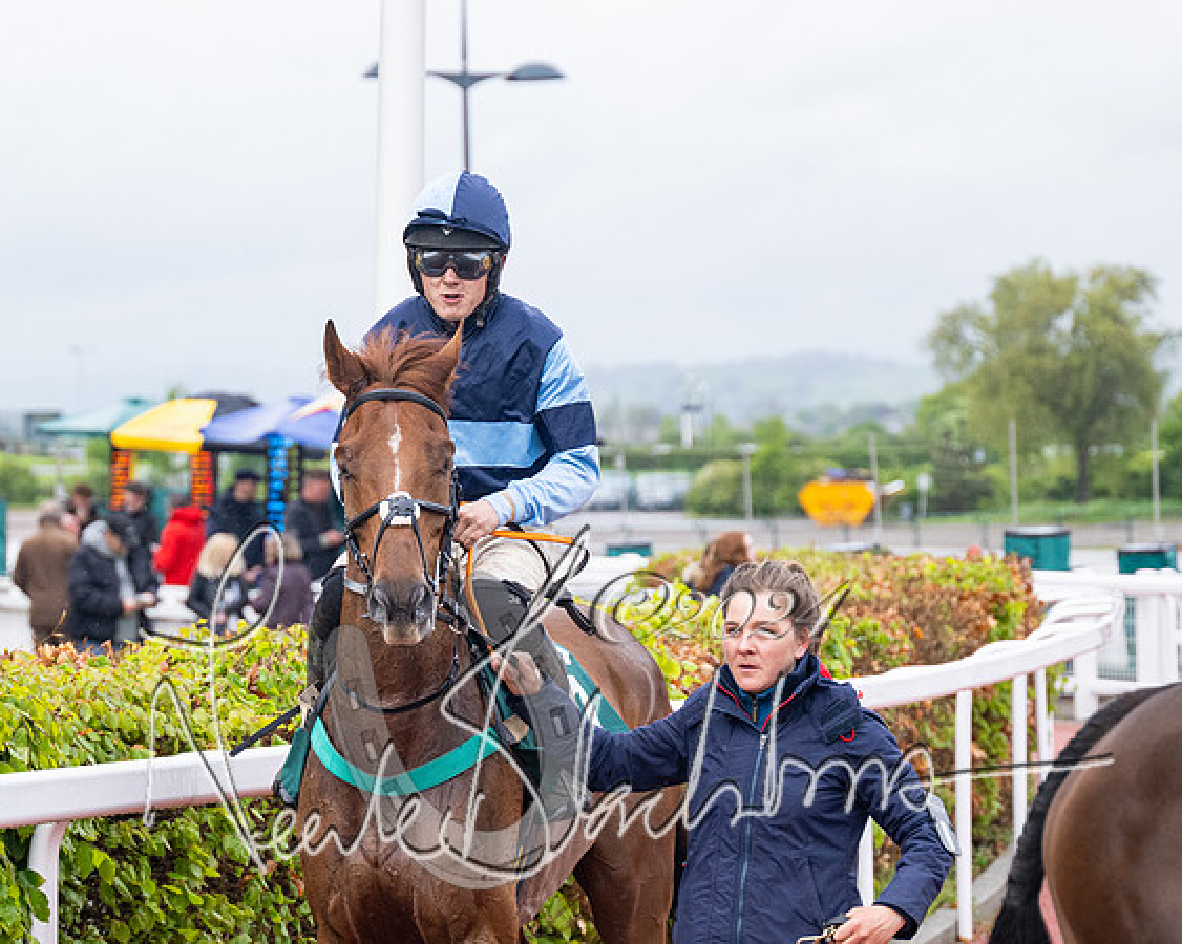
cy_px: 472
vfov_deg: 9.3
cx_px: 478
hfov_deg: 11.6
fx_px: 5792
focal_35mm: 166
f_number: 4
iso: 800
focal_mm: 98
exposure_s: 1/1600
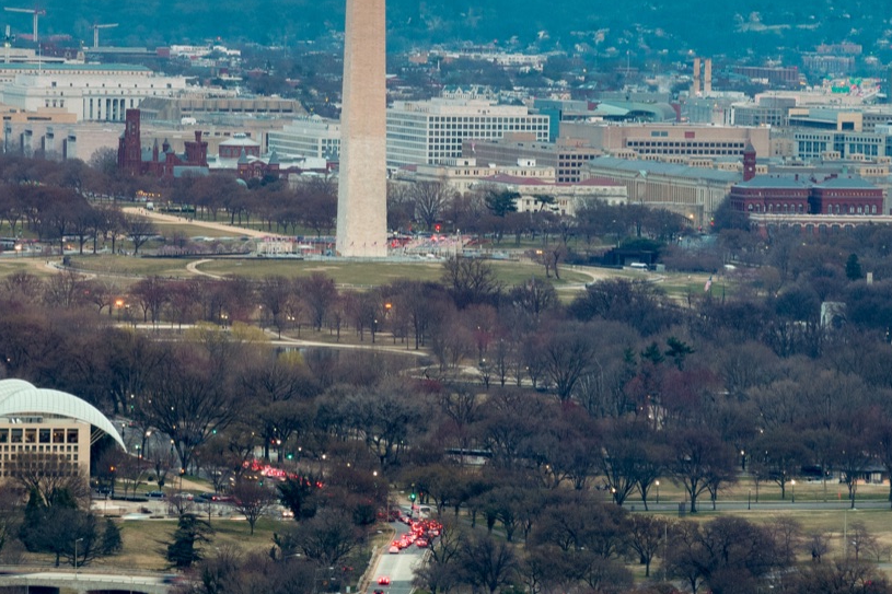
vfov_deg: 4.2
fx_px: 8026
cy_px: 175
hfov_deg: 6.4
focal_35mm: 324
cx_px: 457
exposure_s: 1/3
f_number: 8
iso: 100
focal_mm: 80
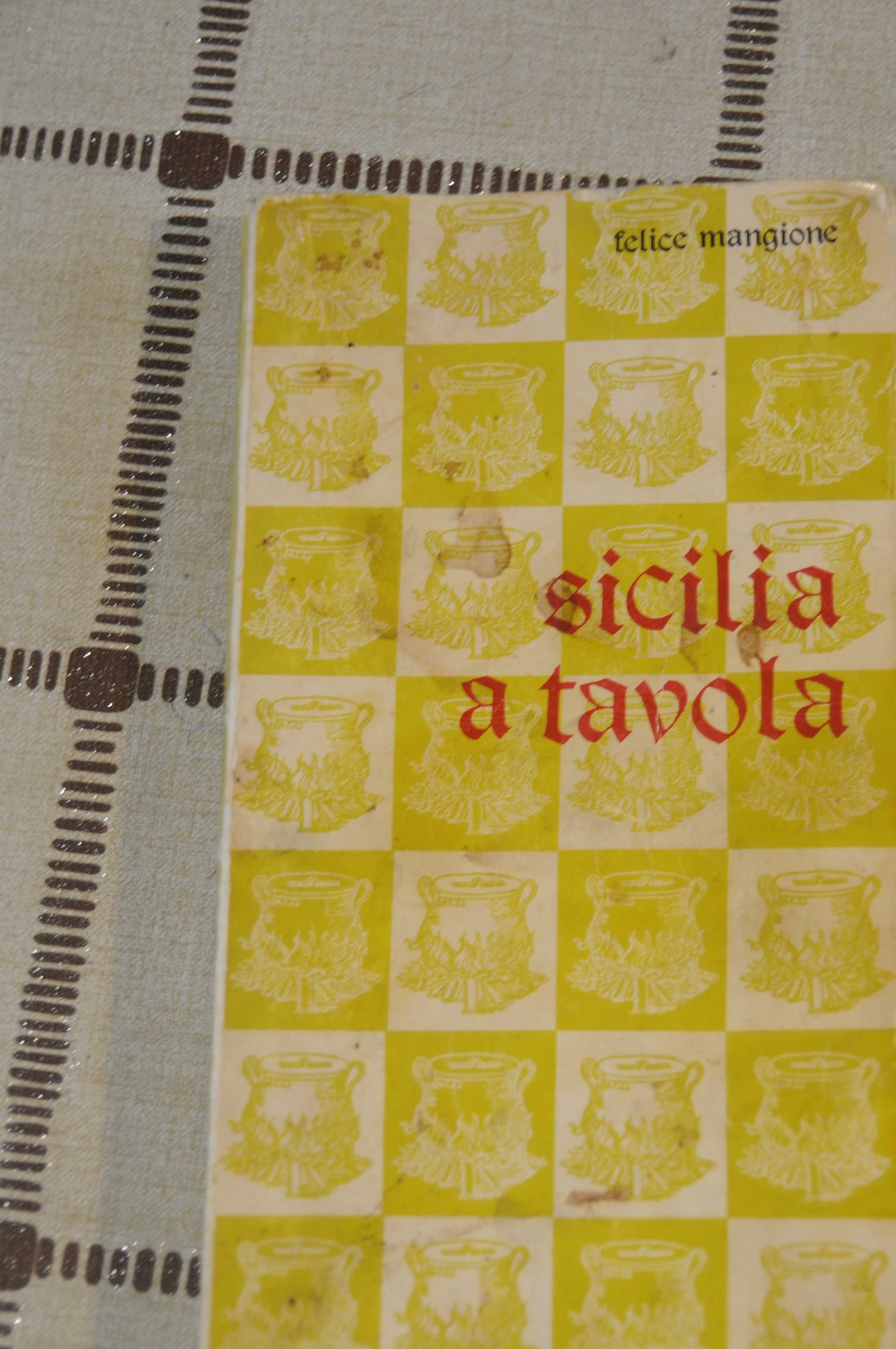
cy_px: 818
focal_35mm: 72
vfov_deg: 28.0
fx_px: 2695
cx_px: 527
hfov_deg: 18.9
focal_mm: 36
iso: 200
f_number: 2.8
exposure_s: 1/20
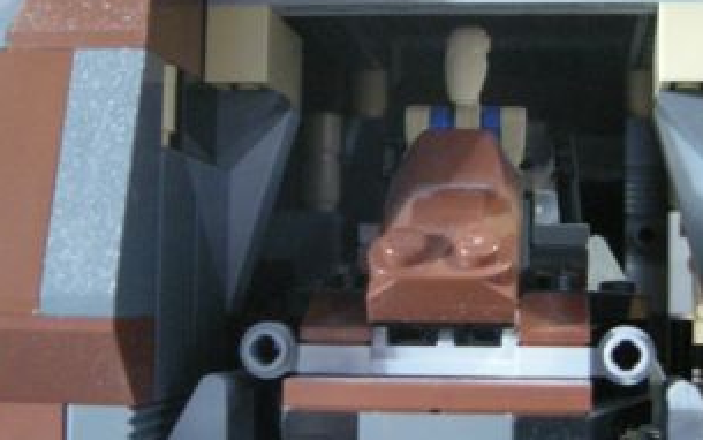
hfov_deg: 27.4
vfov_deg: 17.4
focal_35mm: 75
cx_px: 447
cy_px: 166
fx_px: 1438
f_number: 2.7
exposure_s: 1/10.4
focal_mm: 7.5
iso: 400
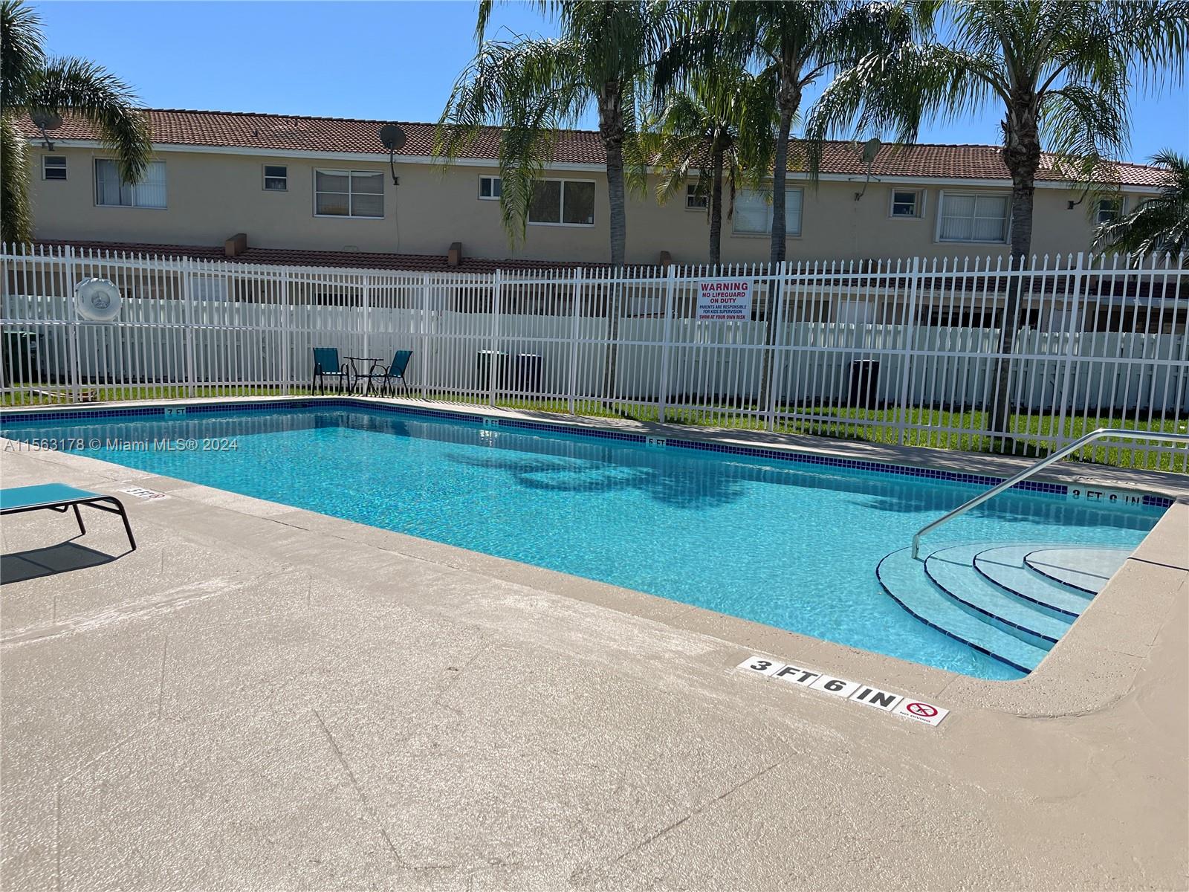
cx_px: 594
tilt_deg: -6.7
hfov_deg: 67.3
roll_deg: -1.0
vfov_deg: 53.1
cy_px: 446
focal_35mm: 26
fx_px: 893
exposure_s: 1/7353
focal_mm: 5.1
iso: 50
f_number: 1.6
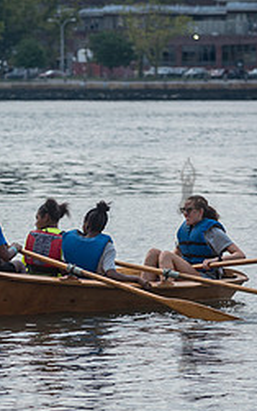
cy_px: 264
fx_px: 3293
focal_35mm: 294
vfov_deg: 7.1
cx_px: -25
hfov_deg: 4.5
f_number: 4.5
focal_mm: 125
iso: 100
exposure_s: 1/1000
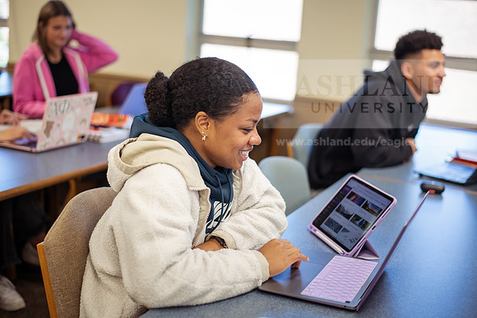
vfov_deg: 27.0
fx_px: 663
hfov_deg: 39.6
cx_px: 238
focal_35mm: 50
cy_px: 159
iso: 800
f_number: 2
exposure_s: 1/200
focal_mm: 50
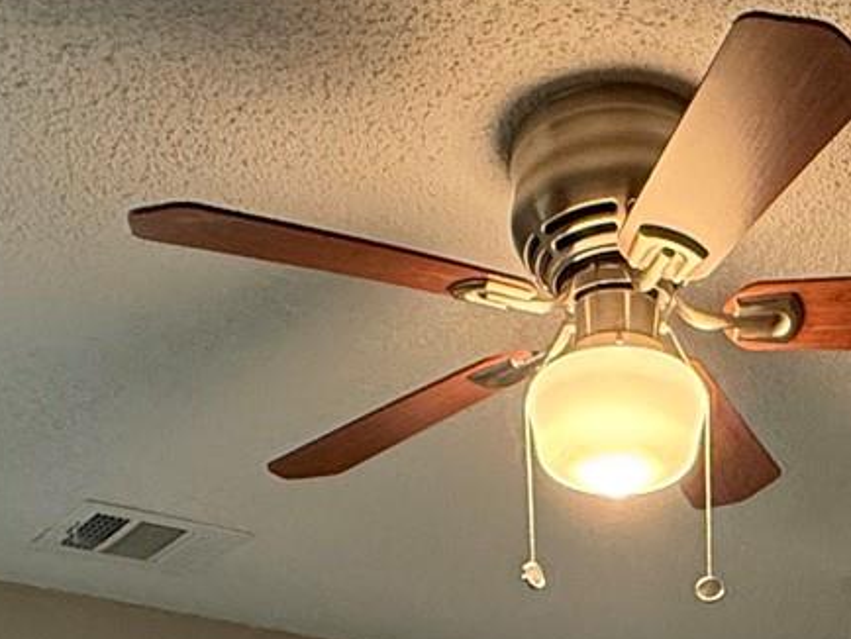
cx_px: 631
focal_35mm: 66
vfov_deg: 15.2
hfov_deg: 29.0
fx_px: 1623
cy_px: 1449
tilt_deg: -12.7
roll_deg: +1.8
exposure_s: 1/120
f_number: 2.2
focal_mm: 2.22
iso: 500
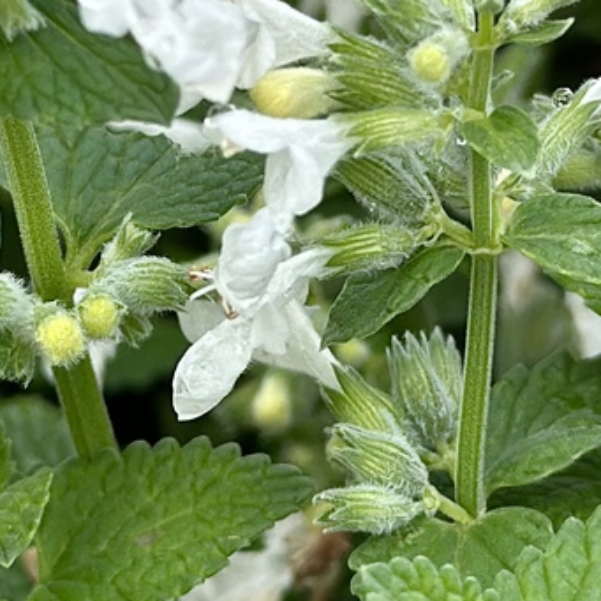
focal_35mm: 174
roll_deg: +2.0
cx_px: 431
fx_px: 3418
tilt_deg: -27.3
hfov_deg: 10.0
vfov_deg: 10.0
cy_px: -5
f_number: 1.78
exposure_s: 1/1848
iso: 80
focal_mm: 6.86
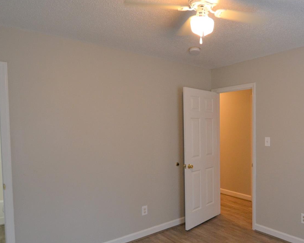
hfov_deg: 63.9
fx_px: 234
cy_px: 146
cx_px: 208
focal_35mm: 26
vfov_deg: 54.5
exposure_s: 1/60
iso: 800
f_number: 3.5
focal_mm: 10
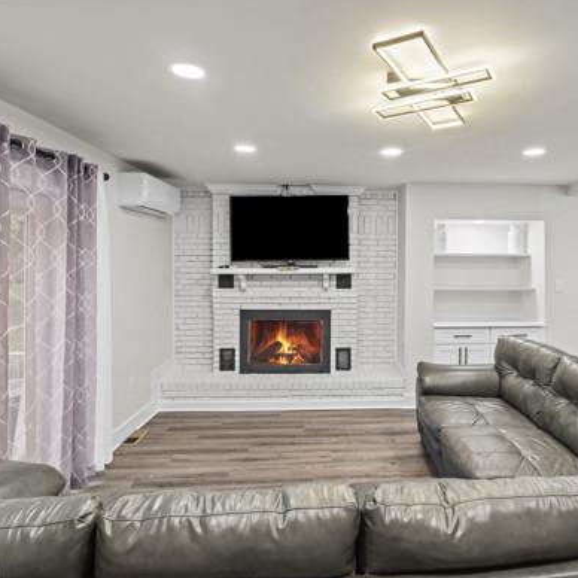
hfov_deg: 71.4
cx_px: 347
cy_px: 293
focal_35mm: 21
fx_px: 397
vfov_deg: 72.1
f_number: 7.1
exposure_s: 1/15
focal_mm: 16
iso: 1250
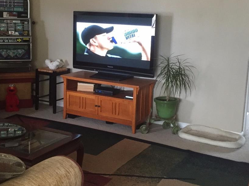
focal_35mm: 53
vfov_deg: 27.5
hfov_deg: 36.1
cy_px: 76
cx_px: 107
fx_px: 381
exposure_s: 1/30
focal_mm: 4.15
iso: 250
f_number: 2.2
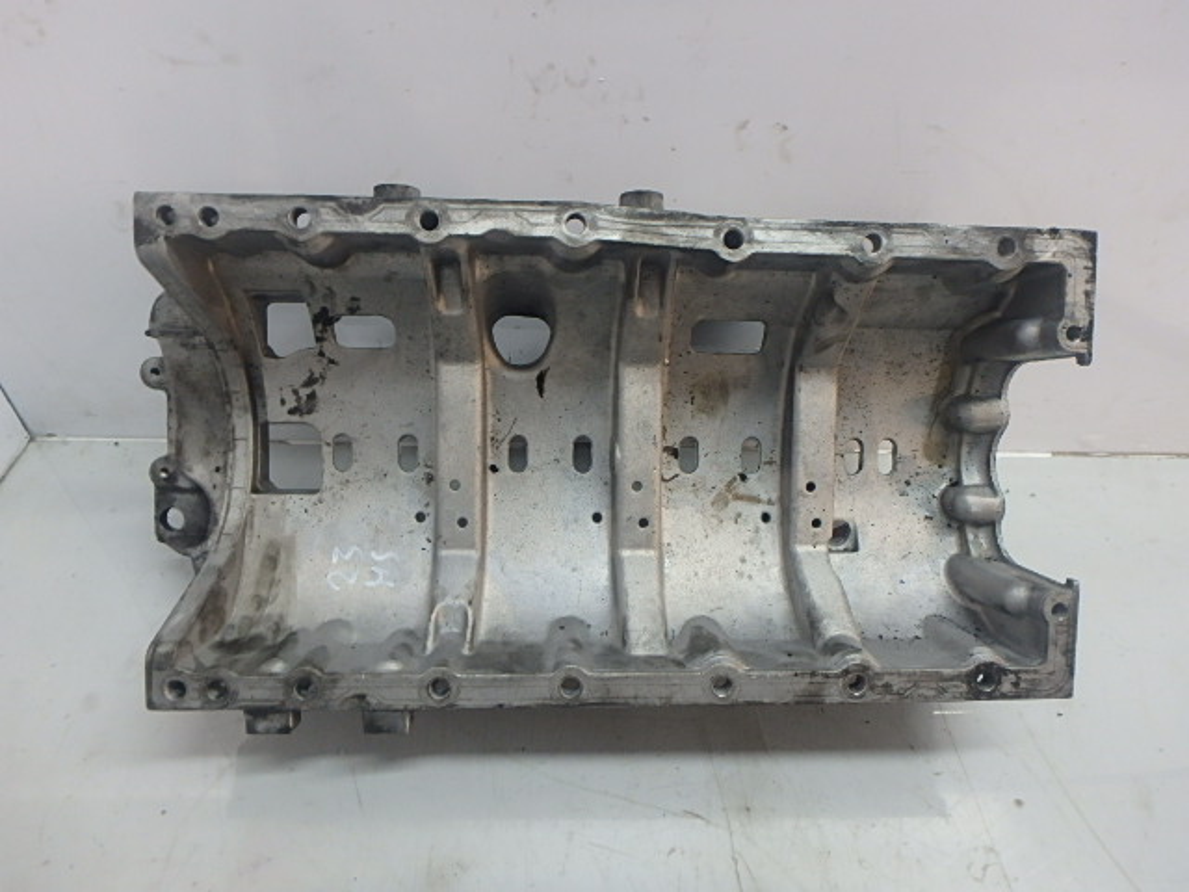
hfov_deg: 79.0
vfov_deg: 63.4
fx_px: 721
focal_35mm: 21
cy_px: 446
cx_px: 594
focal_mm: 3.7
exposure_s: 1/30
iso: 200
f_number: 3.5
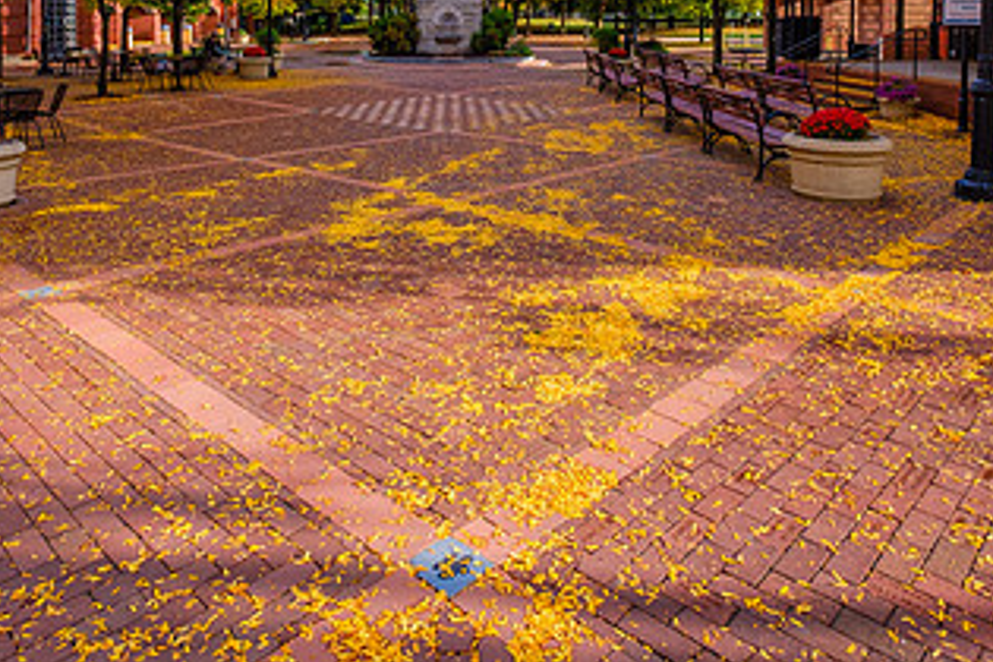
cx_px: 453
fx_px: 772
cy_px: 55
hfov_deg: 65.4
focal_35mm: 28
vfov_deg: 42.2
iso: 160
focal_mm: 10
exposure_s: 1/25
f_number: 8
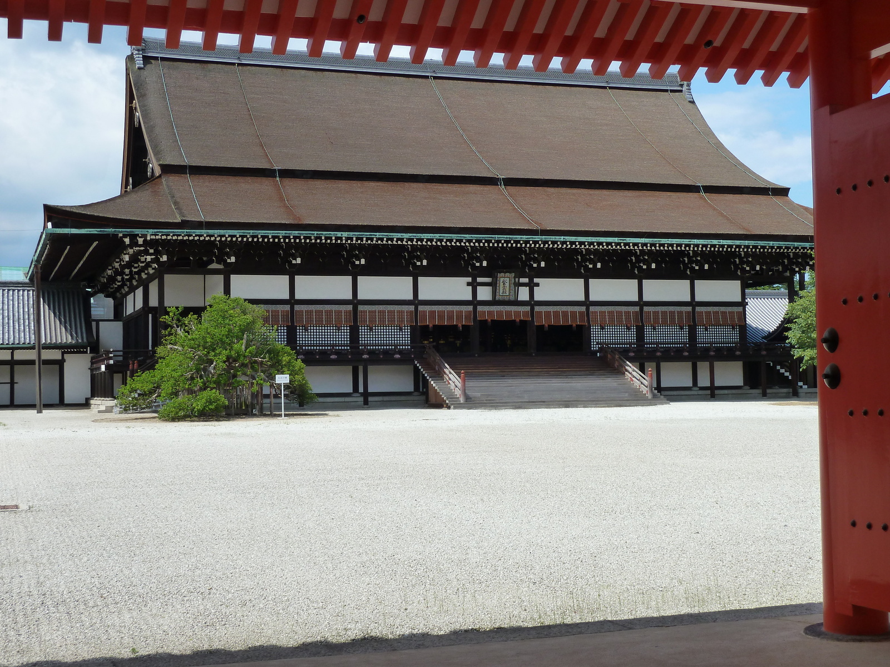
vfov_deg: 28.0
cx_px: 445
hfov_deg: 36.8
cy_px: 334
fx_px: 1337
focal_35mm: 52
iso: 125
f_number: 4.5
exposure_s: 1/400
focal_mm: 8.5
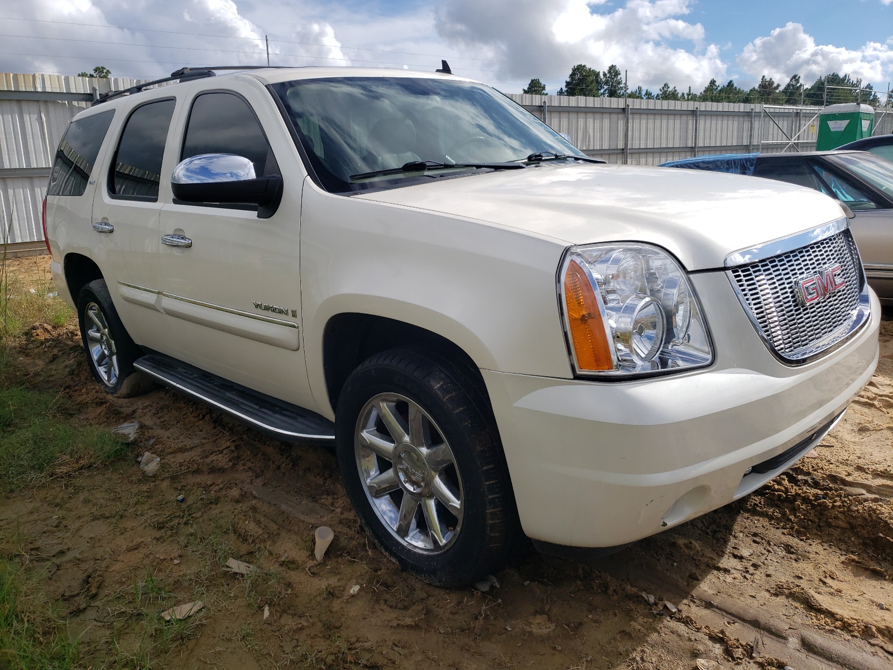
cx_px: 446
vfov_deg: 53.1
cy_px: 335
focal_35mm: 26
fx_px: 671
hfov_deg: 67.3
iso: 50
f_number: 1.5
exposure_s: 1/5000
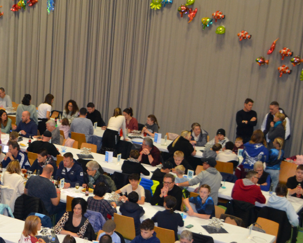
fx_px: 619
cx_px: -3
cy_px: 164
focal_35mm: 69
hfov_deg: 26.0
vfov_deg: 22.1
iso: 1000
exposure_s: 1/60
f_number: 4
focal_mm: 22
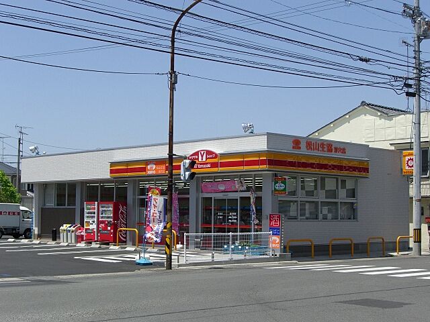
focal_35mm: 57
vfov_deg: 25.7
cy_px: 161
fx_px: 708
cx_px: 215
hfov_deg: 33.8
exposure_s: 1/640
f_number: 5
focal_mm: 11.8
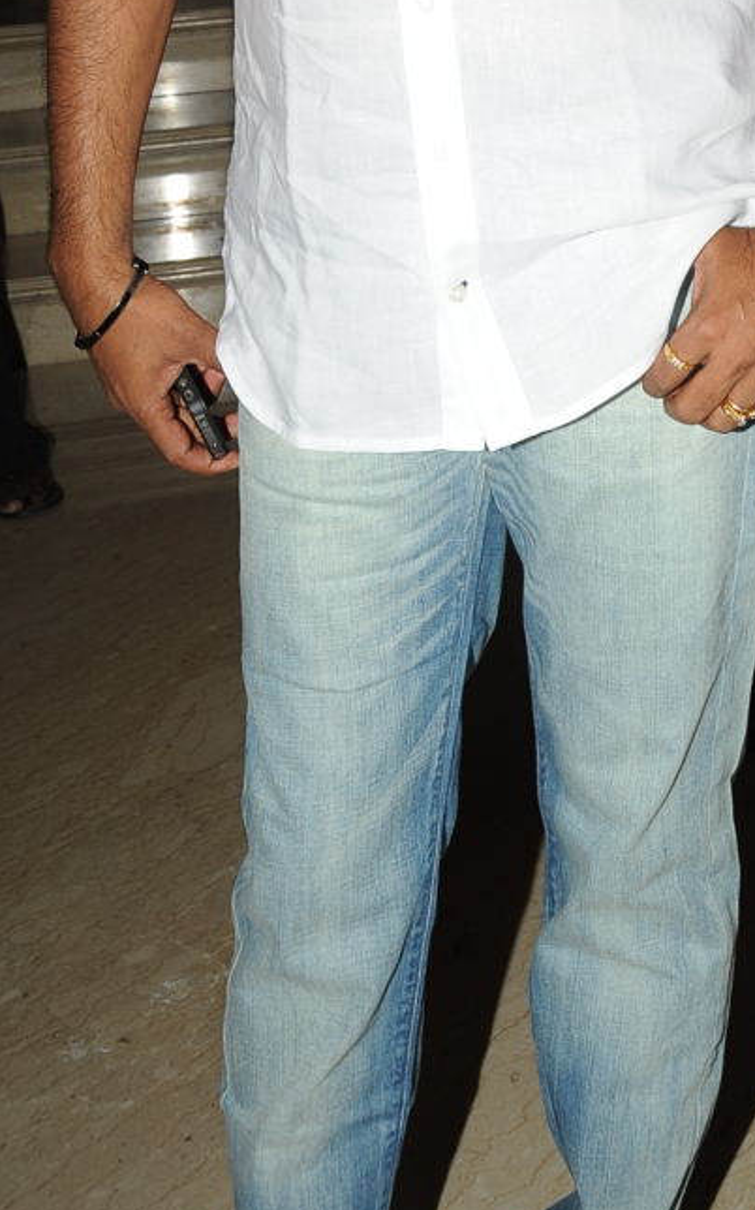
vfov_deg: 23.9
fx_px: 2669
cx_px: 818
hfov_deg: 15.7
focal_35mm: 81
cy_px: -116
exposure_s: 1/125
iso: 200
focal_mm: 32
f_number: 9
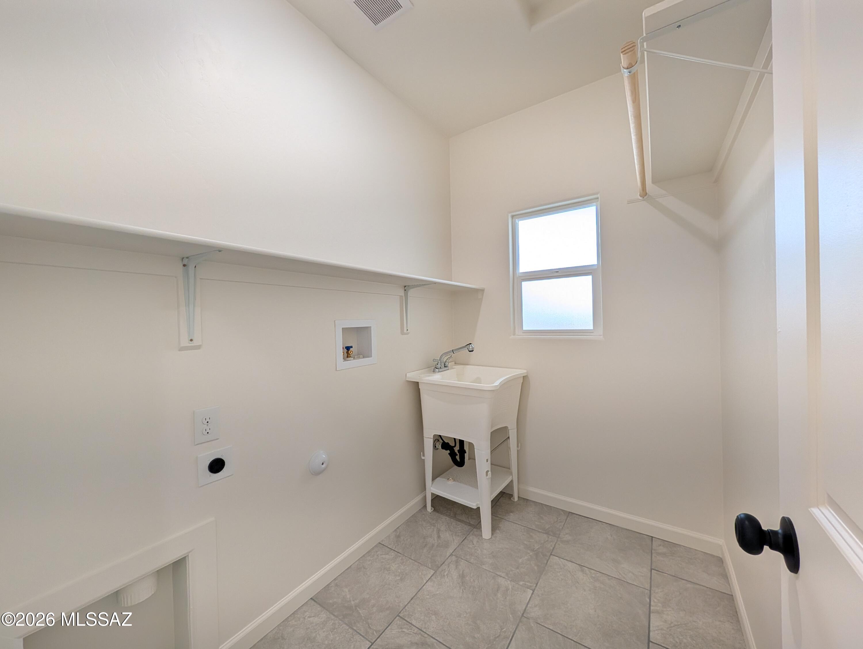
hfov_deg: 110.5
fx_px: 300
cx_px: 432
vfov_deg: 94.6
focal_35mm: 12
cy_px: 324
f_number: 1.7
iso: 52
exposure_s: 1/164
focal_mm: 2.02
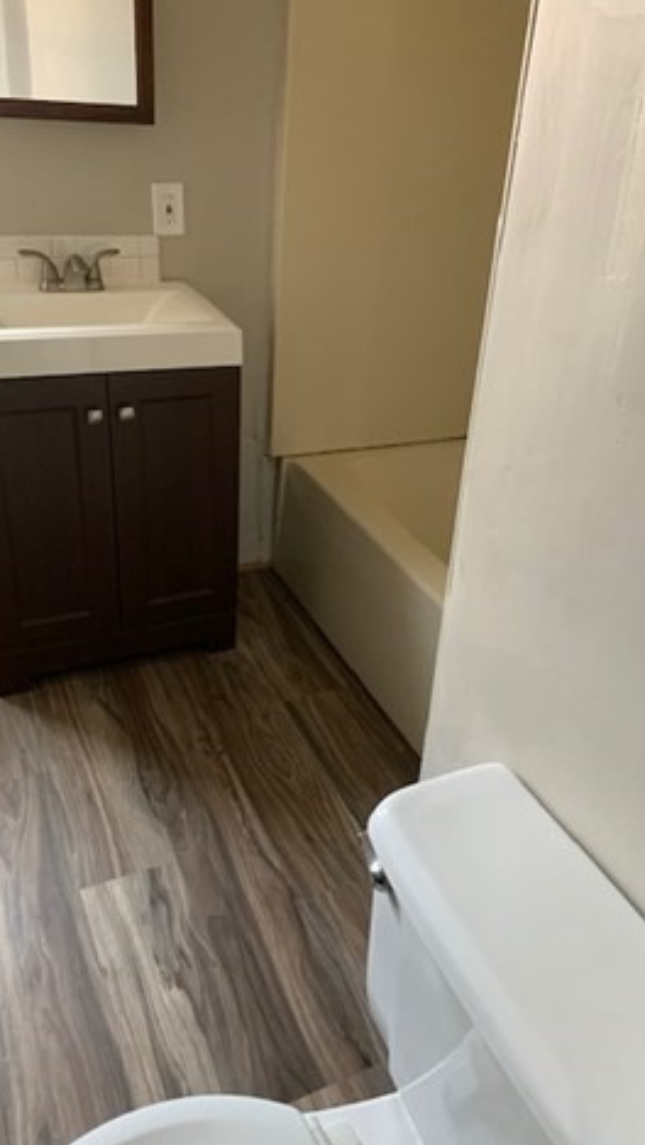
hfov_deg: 40.2
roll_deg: -1.6
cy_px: 564
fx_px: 881
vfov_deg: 66.1
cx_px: 352
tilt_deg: -29.2
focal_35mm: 29
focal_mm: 4.25
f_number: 1.8
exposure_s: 1/60
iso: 320
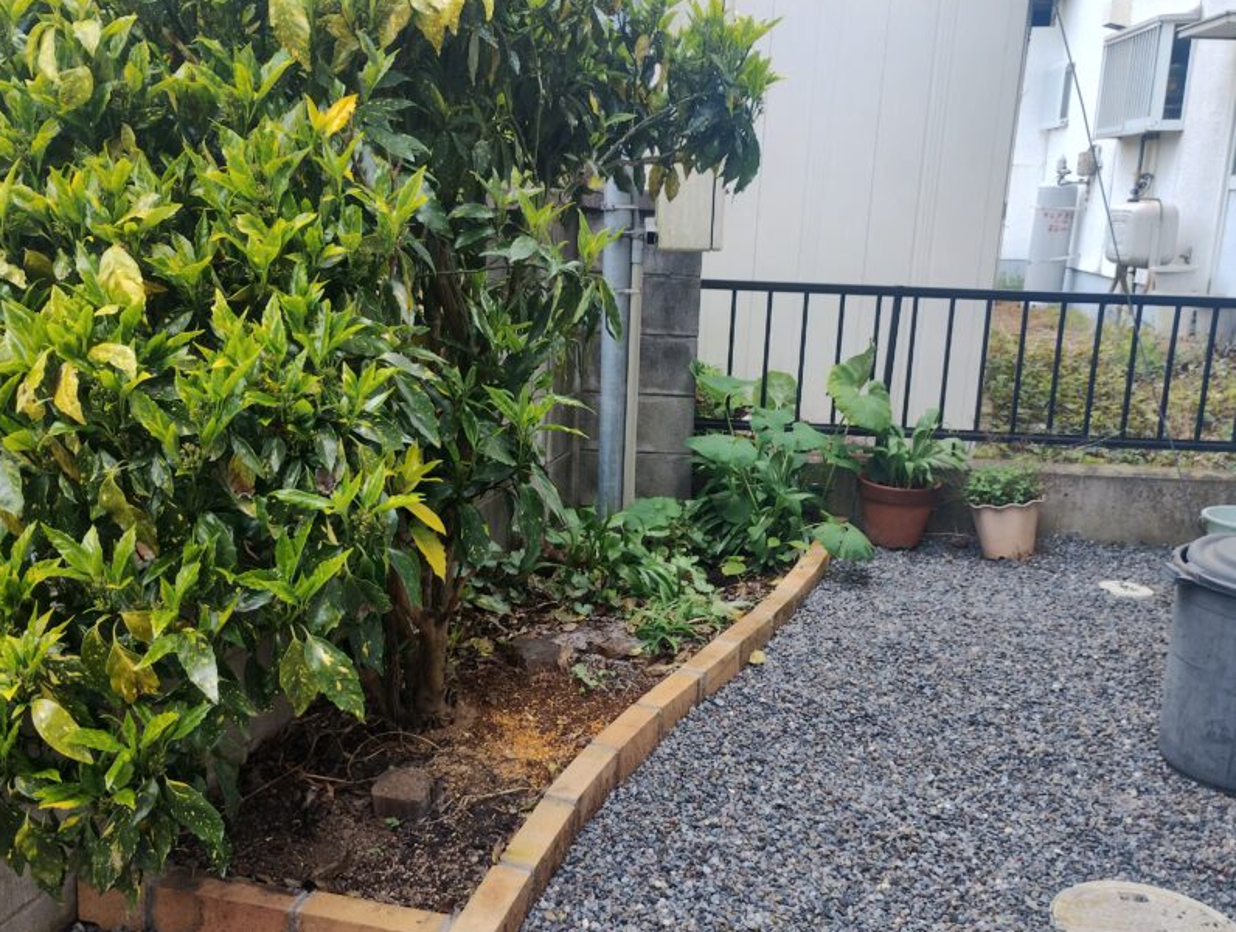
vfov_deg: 39.7
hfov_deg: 51.3
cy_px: 516
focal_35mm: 36
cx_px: 602
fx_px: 1288
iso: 100
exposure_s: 1/142
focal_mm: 4.27
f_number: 1.8
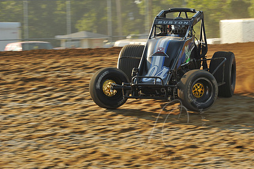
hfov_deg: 8.6
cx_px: 169
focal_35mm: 238
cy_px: 68
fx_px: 1679
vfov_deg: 5.8
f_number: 9
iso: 400
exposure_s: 1/320
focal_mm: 175
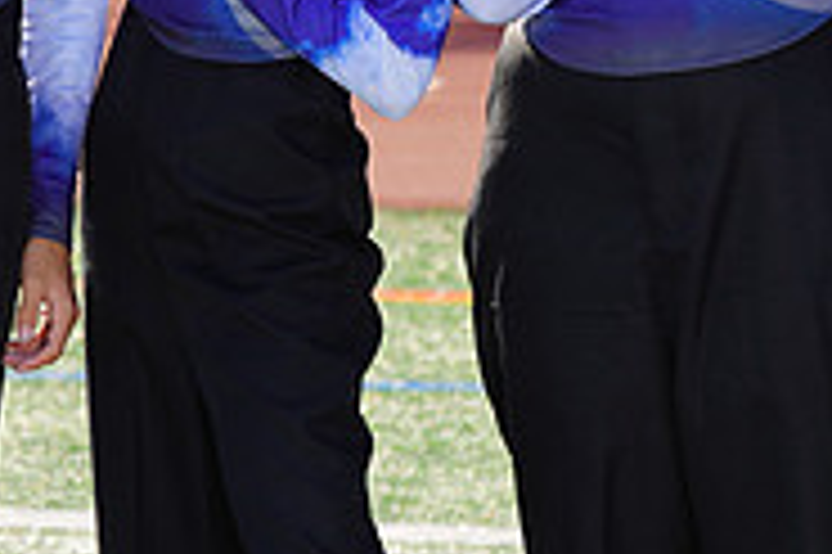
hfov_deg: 3.9
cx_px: 463
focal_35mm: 526
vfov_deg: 2.6
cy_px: -198
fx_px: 12145
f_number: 7.1
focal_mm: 168
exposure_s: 1/200
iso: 100
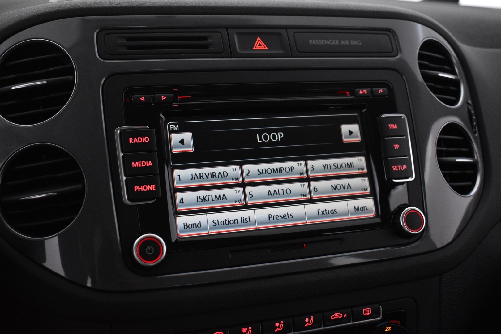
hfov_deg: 46.4
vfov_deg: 31.9
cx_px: 250
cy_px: 167
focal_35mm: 42
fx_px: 584
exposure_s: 1/50
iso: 2500
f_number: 4.2
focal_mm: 28
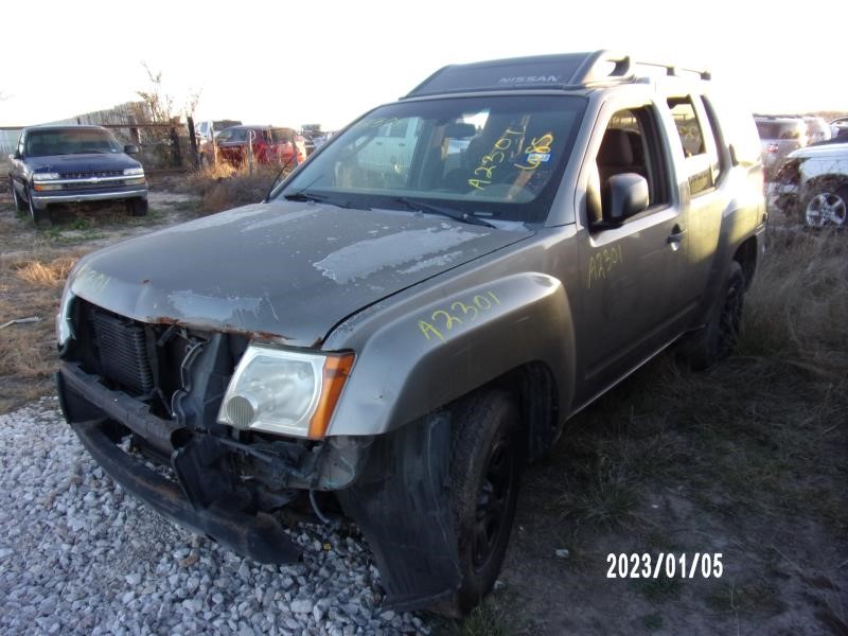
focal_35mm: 24
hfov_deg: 71.6
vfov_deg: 56.8
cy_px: 318
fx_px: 588
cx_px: 424
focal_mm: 4.3
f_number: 3.3
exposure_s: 1/85
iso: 80
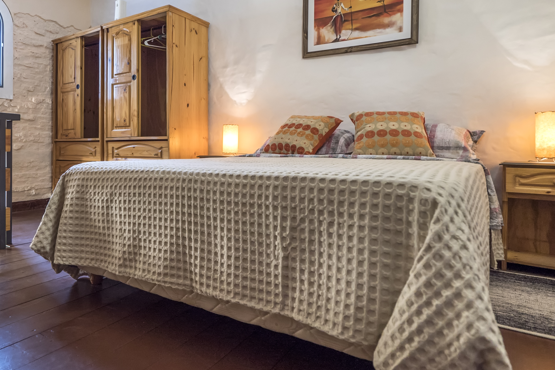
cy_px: 141
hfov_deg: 69.6
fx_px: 386
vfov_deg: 50.9
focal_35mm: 25
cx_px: 188
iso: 1250
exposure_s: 1/60
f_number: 4
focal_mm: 16
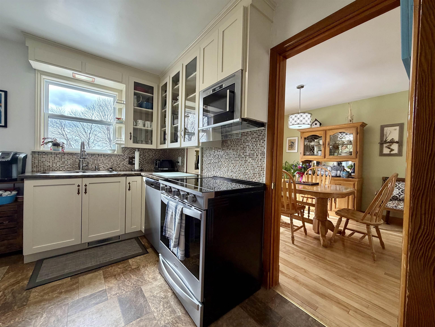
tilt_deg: -0.6
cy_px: 164
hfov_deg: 102.1
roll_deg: -1.1
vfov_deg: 85.7
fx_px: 176
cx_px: 218
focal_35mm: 14
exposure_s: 1/120
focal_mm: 2.22
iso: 200
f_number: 2.2
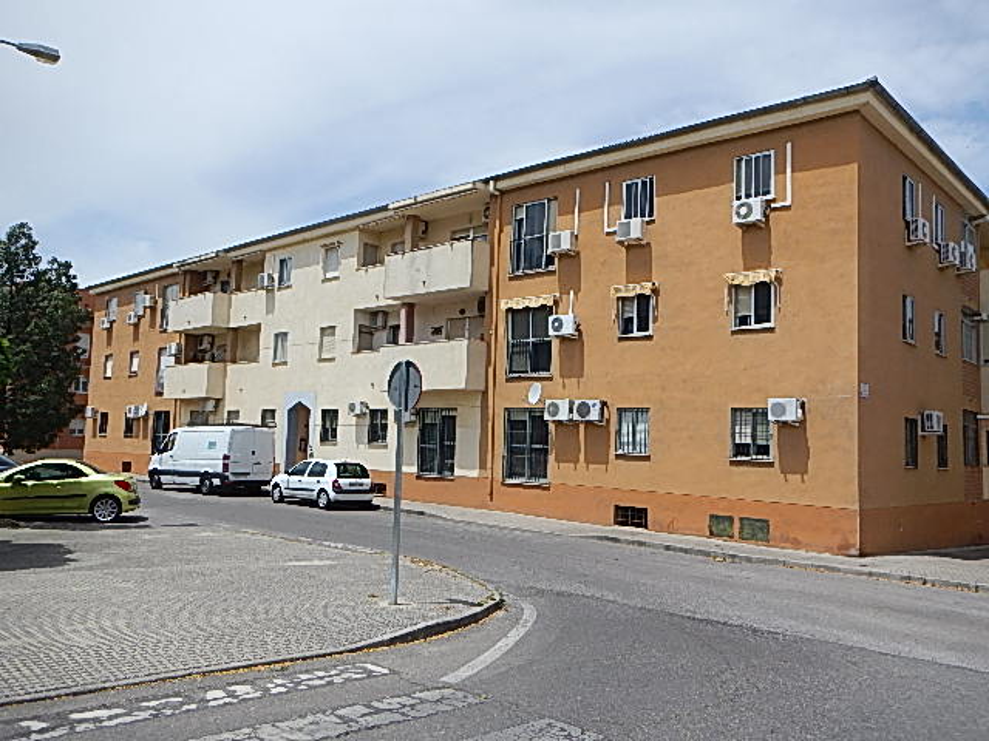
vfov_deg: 49.7
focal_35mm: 28
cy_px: 370
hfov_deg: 63.4
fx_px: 800
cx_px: 494
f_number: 7.8
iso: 125
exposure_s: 1/400
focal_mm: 5
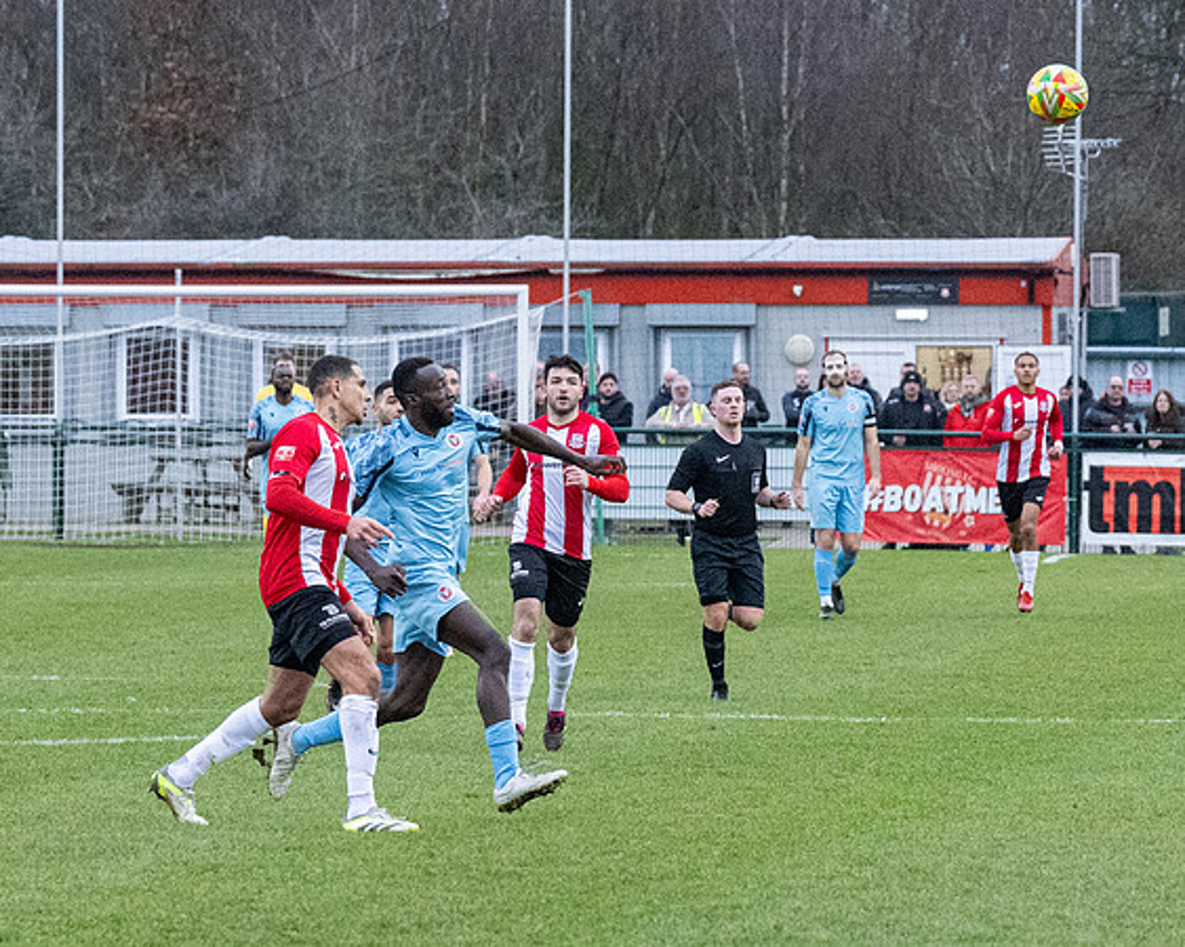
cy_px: 613
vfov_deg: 5.2
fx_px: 10423
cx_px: 554
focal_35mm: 297
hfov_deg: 6.5
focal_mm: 100
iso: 4000
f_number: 4
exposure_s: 1/1250
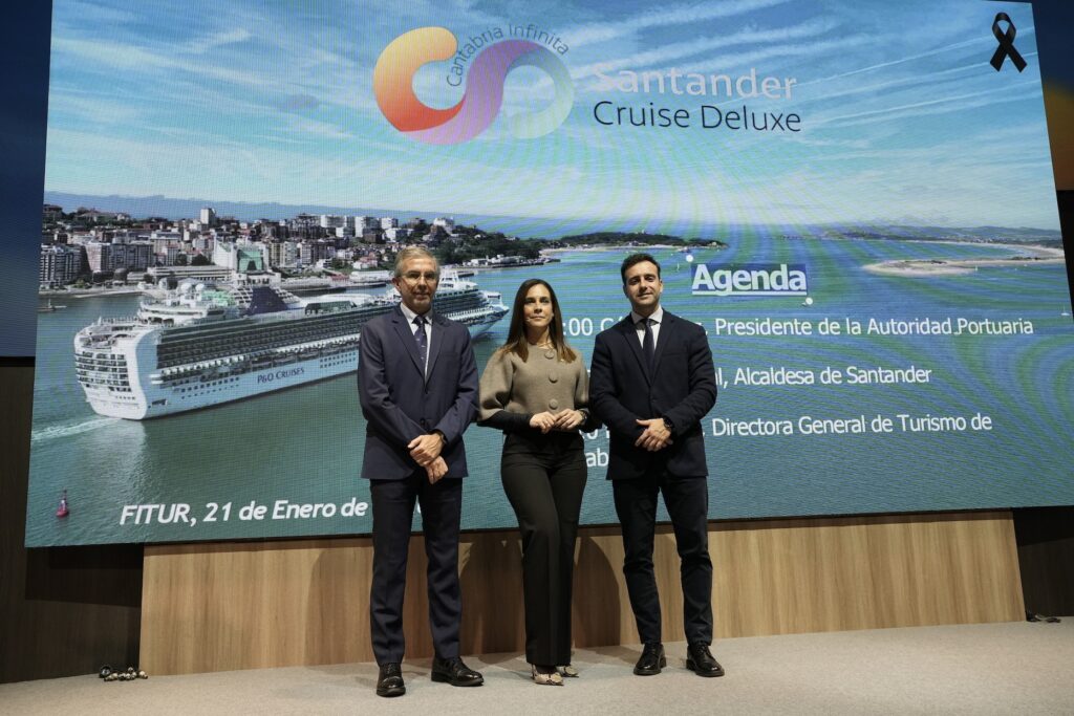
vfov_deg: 41.1
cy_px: 358
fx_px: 955
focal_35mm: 32
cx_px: 537
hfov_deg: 58.7
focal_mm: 32
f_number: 8
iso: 1600
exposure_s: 1/125
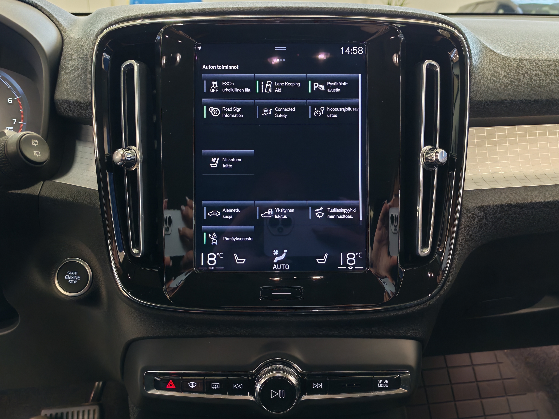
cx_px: 280
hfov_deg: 58.4
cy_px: 210
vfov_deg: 45.4
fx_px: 501
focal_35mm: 31
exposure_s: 1/50
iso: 800
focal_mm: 6.12
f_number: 1.9
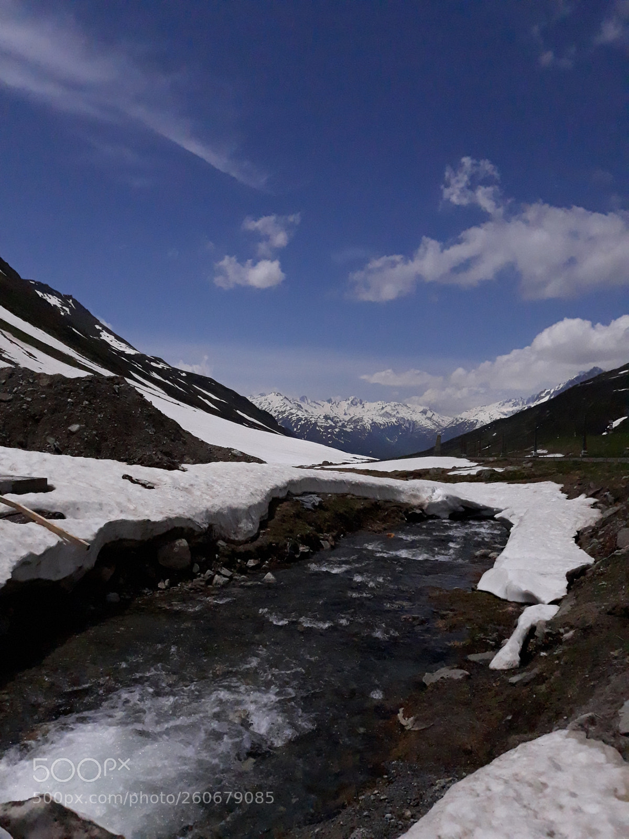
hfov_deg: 51.4
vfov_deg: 65.3
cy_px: 420
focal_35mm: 27
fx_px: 654
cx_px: 314
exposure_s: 1/62500
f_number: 1.7
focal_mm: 3.71
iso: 400
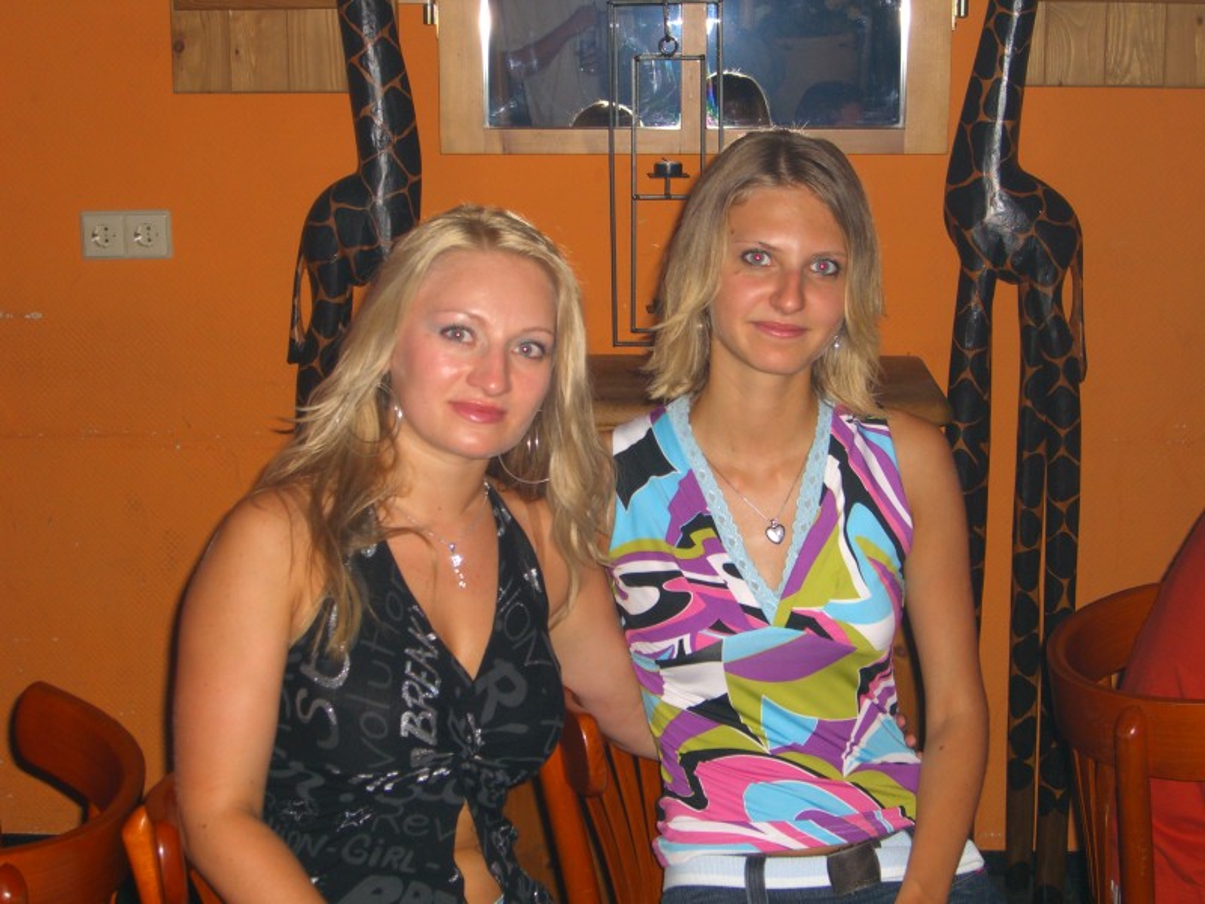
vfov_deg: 25.7
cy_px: 452
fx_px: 1984
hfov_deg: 33.8
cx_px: 602
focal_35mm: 57
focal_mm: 11.8
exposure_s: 1/60
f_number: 3.6
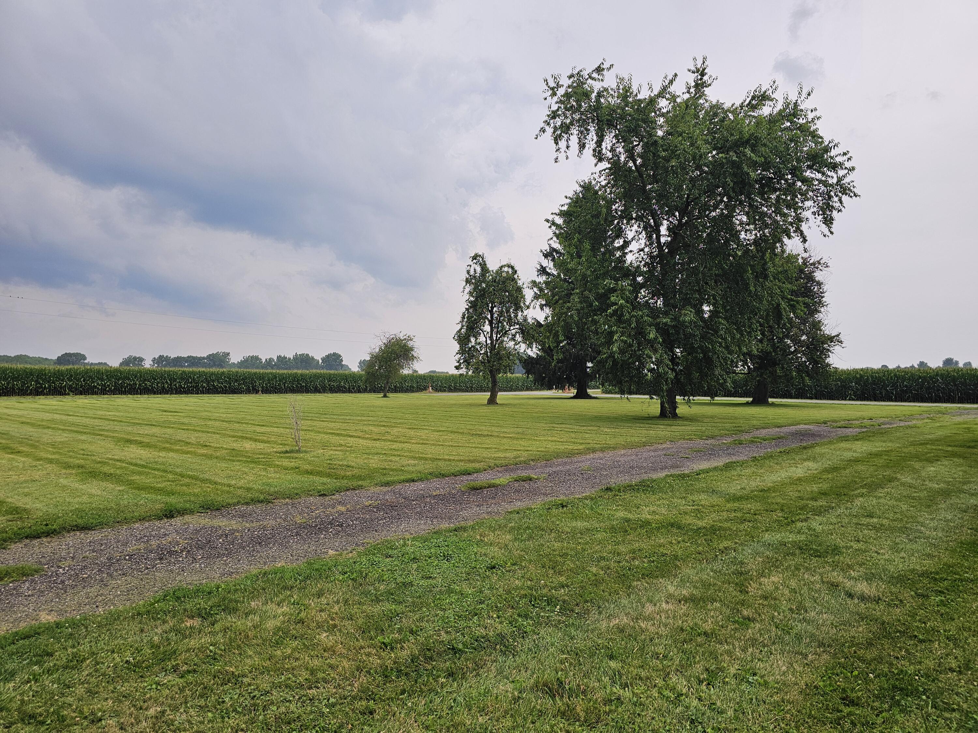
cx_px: 489
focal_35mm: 23
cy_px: 366
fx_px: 650
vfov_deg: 58.9
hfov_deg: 73.9
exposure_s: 1/180
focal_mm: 6.3
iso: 40
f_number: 1.7
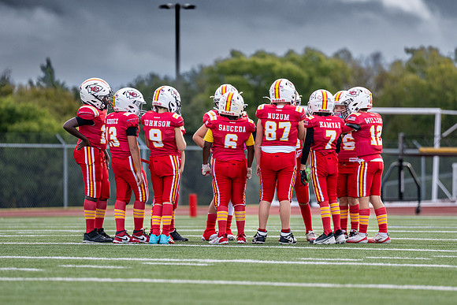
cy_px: 151
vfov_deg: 4.3
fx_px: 4062
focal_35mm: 320
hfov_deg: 6.4
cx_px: 252
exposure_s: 1/1250
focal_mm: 200
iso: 320
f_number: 2.8
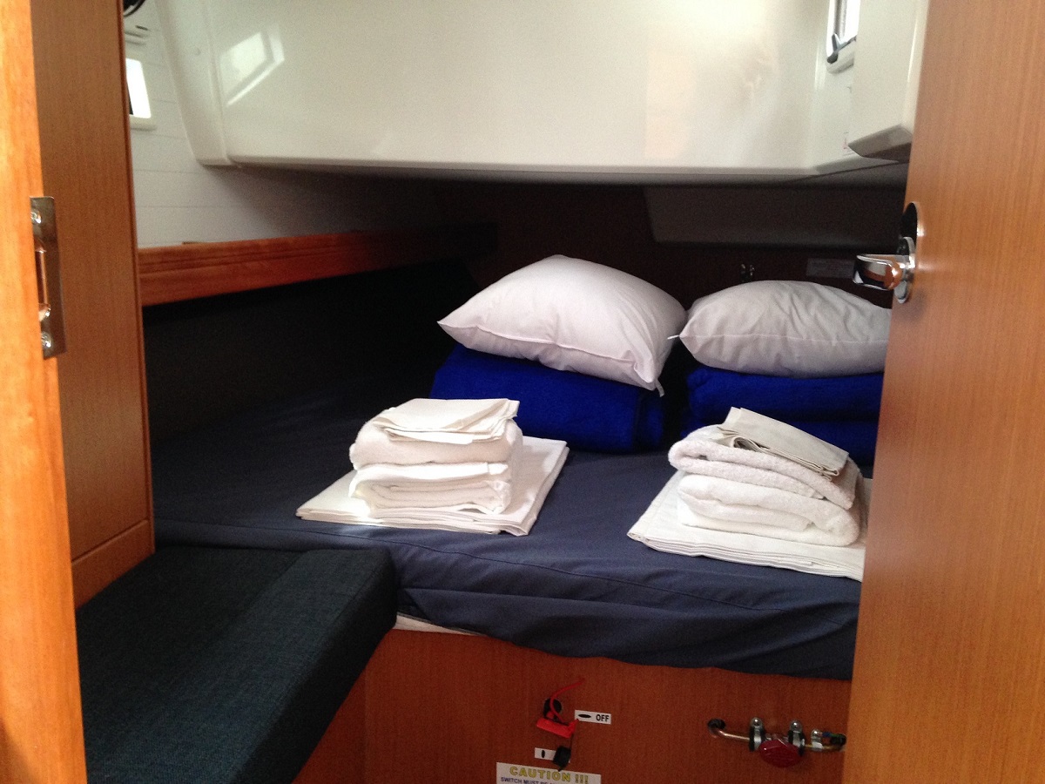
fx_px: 996
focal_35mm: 33
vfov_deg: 42.9
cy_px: 392
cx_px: 522
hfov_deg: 55.4
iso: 250
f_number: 2.4
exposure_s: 1/20
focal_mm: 4.12
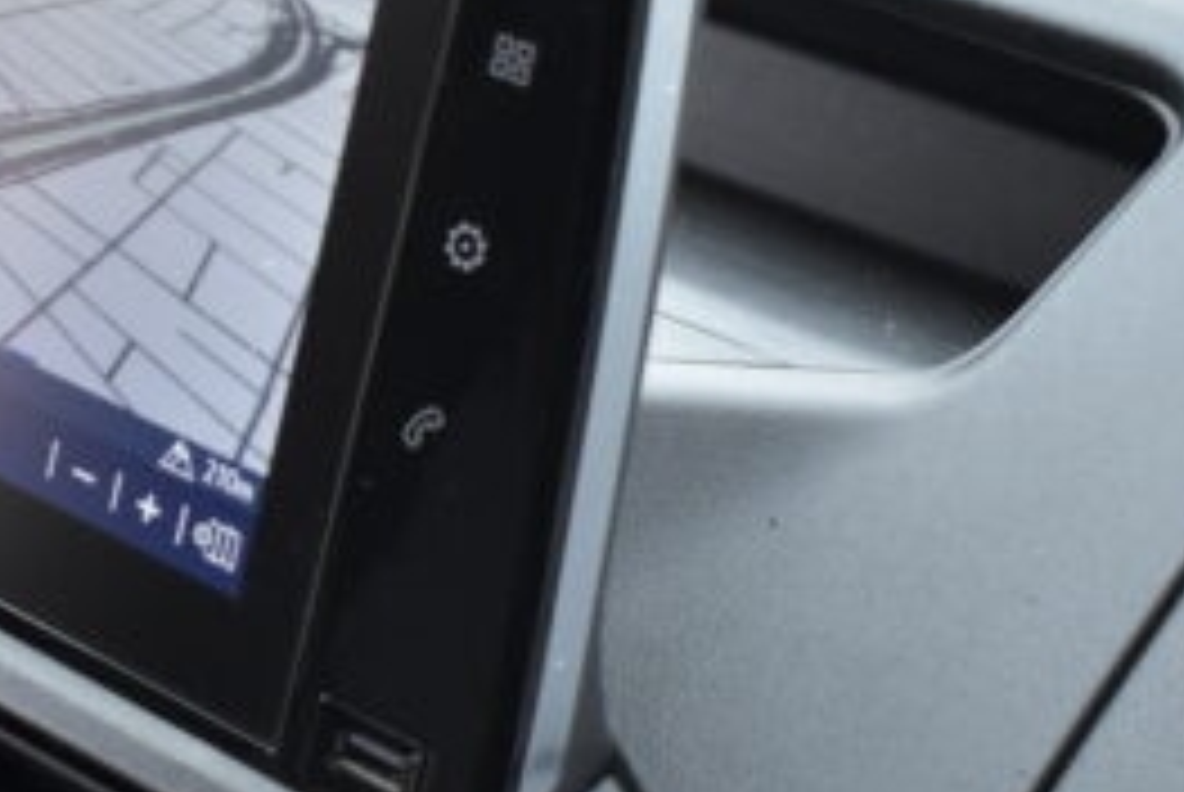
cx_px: -185
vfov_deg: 13.1
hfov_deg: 18.5
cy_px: 484
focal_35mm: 105
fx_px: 3457
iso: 1600
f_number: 3.8
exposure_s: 1/640
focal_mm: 24
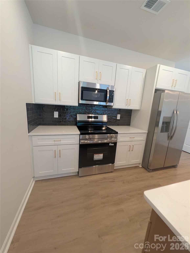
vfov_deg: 110.4
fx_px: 88
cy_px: 126
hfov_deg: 94.7
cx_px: 95
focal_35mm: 12
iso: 238
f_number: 1.7
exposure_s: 1/120
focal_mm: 2.02
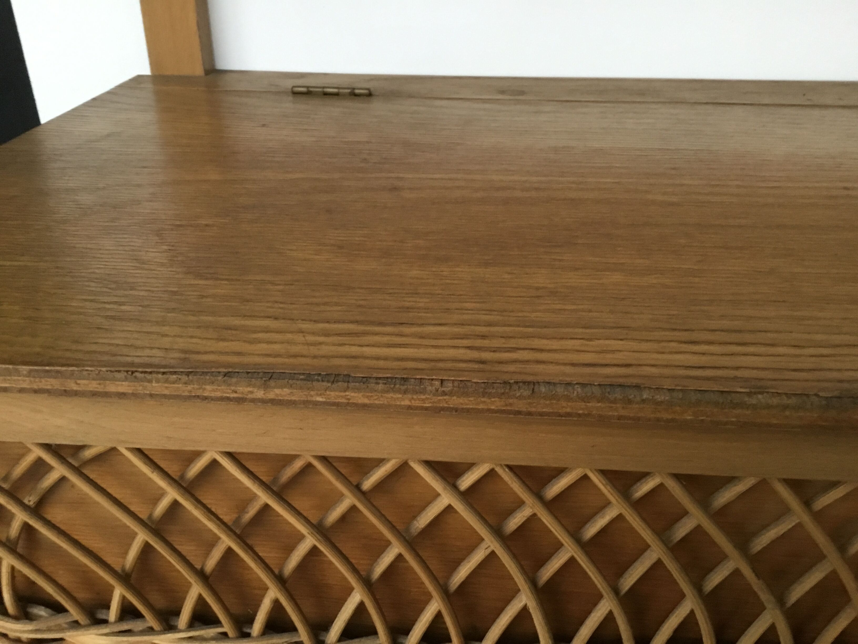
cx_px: 429
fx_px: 768
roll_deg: +0.3
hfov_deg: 58.4
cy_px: 322
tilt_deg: -28.0
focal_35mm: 31
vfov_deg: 45.4
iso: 160
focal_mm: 3.3
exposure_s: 1/33
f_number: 2.4
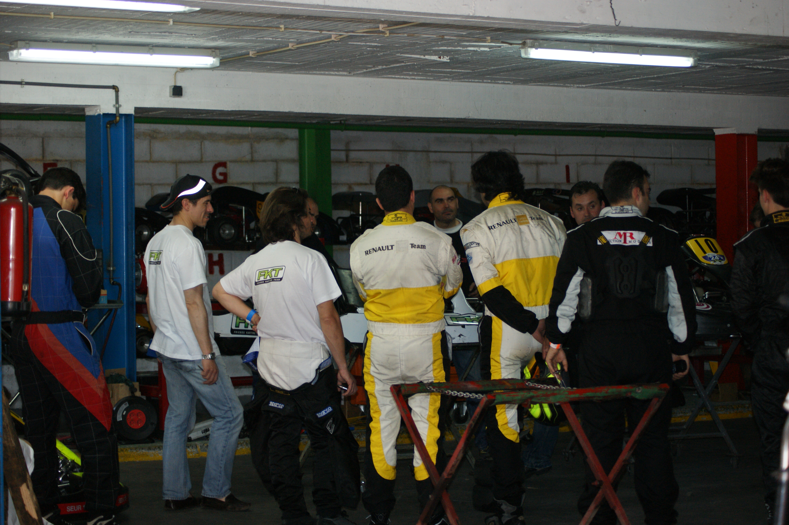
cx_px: 394
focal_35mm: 82
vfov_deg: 16.5
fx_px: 1807
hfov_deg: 24.6
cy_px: 262
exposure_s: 1/80
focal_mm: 55
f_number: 4
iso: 400
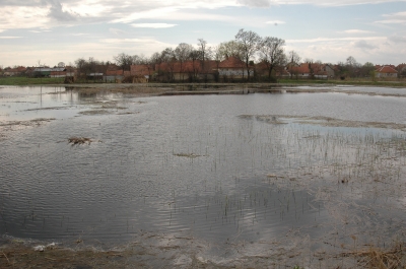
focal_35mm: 36
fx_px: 405
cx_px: 203
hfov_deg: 53.2
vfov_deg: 36.7
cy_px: 134
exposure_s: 1/400
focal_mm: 24
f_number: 10
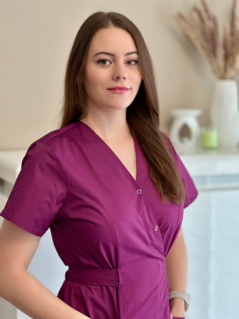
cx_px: 120
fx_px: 709
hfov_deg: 19.1
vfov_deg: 25.3
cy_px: 160
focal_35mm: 77
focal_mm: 9
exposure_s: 1/50
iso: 160
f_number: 2.8
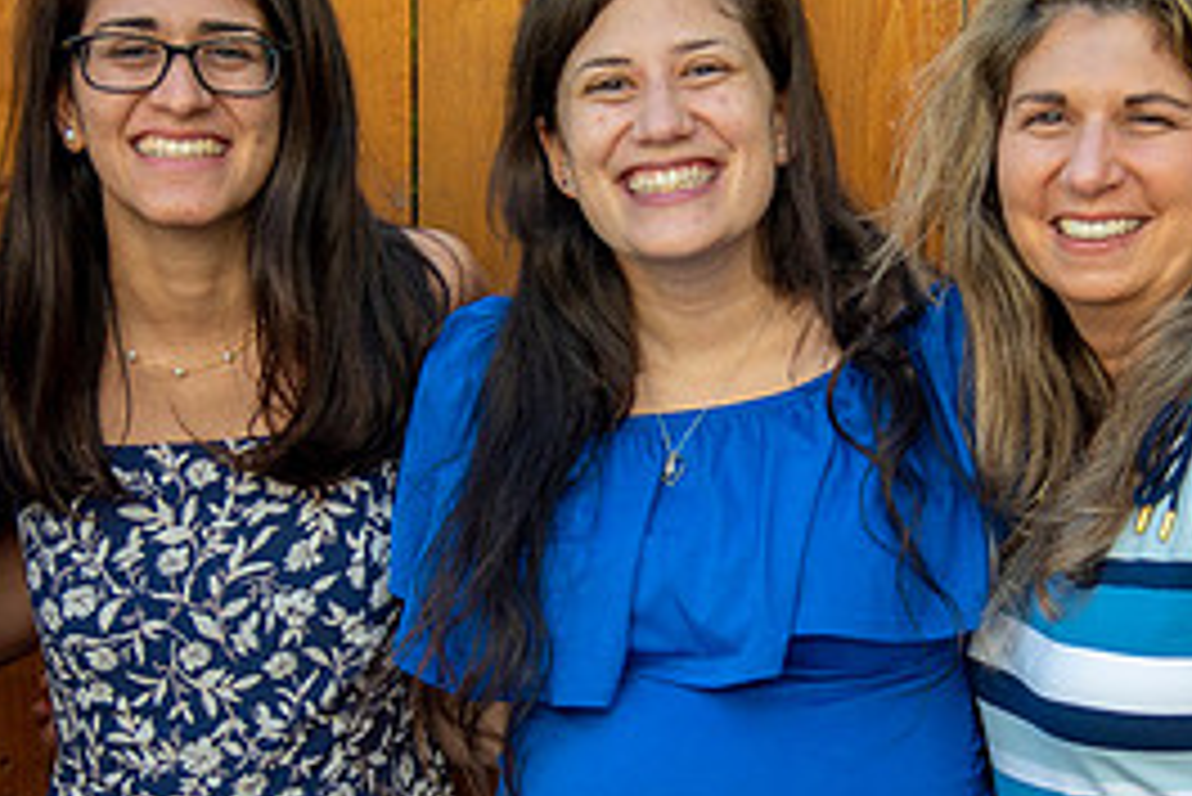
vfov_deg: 13.0
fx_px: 3478
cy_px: 492
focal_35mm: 105
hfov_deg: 19.4
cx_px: 648
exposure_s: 1/320
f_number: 4
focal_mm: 48
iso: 125
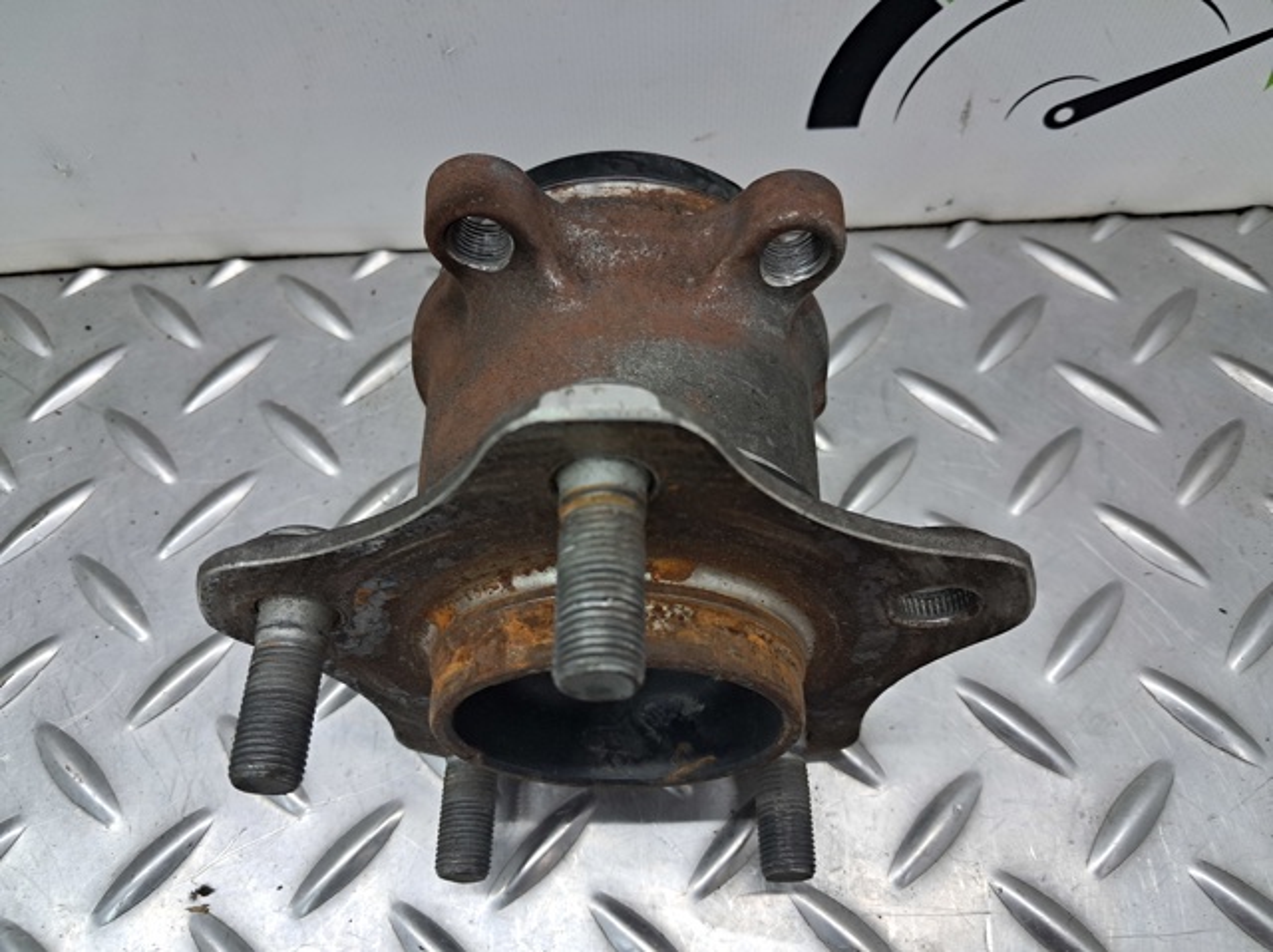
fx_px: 992
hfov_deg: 65.4
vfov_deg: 51.3
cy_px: 476
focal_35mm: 27
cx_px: 636
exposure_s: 1/50
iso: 80
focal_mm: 4
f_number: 1.8
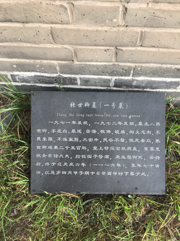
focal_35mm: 29
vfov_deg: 61.7
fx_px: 201
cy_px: 120
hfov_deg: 48.2
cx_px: 90
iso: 32
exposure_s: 1/50
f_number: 2.2
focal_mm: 4.15
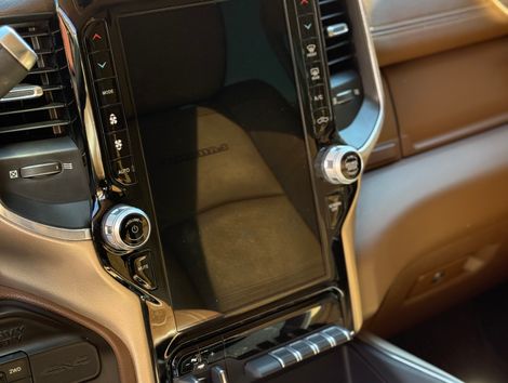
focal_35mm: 48
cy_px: 192
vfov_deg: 30.3
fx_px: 705
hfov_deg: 39.6
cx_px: 254
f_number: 1.78
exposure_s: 1/89
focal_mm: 6.76
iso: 200
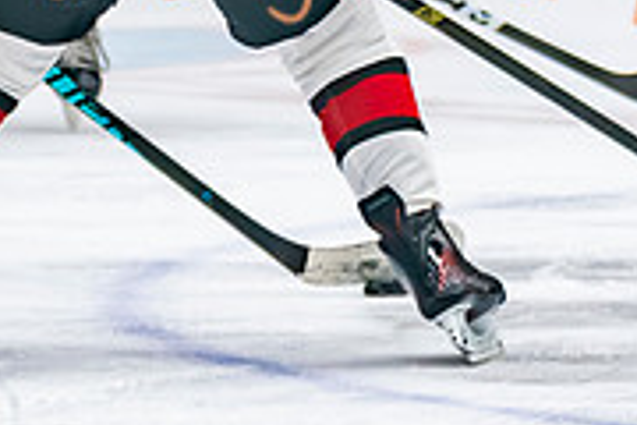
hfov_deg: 3.1
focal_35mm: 670
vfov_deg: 2.1
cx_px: 60
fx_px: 11854
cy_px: -106
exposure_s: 1/640
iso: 1600
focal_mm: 105
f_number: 2.8
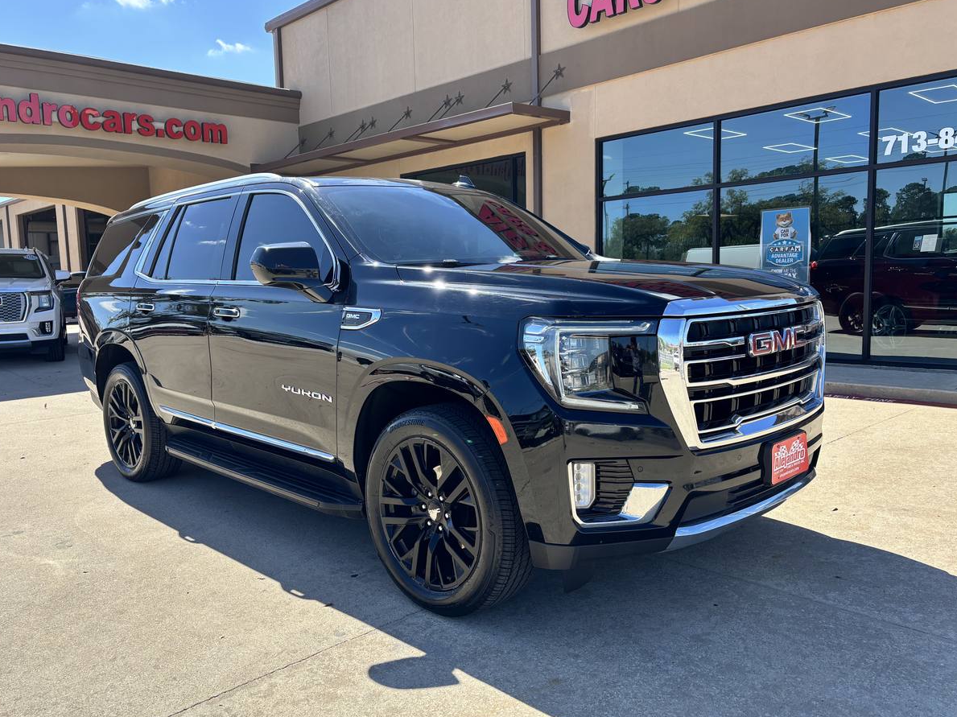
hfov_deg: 63.4
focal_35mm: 28
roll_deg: +1.7
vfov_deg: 49.7
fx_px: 774
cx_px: 452
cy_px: 363
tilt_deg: -6.3
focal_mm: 5.96
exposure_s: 1/1178
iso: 50
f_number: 1.6
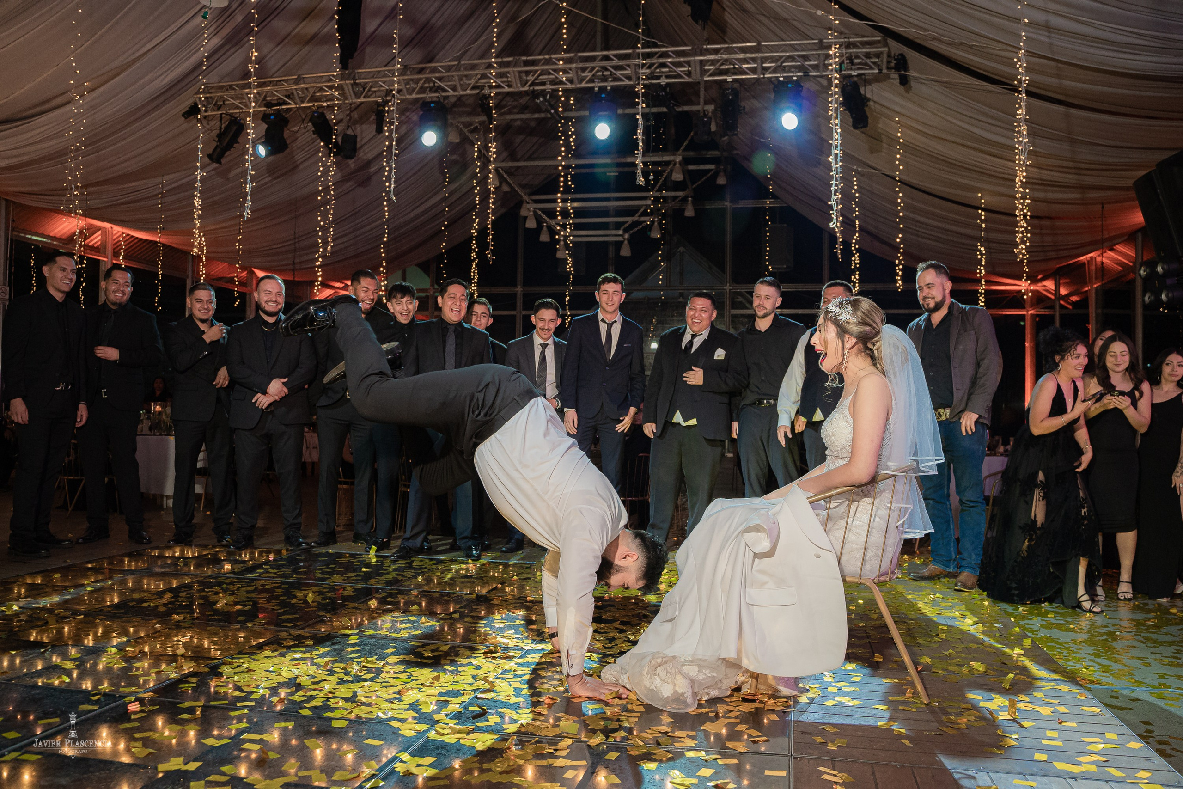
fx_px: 920
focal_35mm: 28
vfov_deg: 46.4
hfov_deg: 65.5
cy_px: 394
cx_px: 592
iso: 2500
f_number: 4.5
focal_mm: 28
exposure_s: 1/200
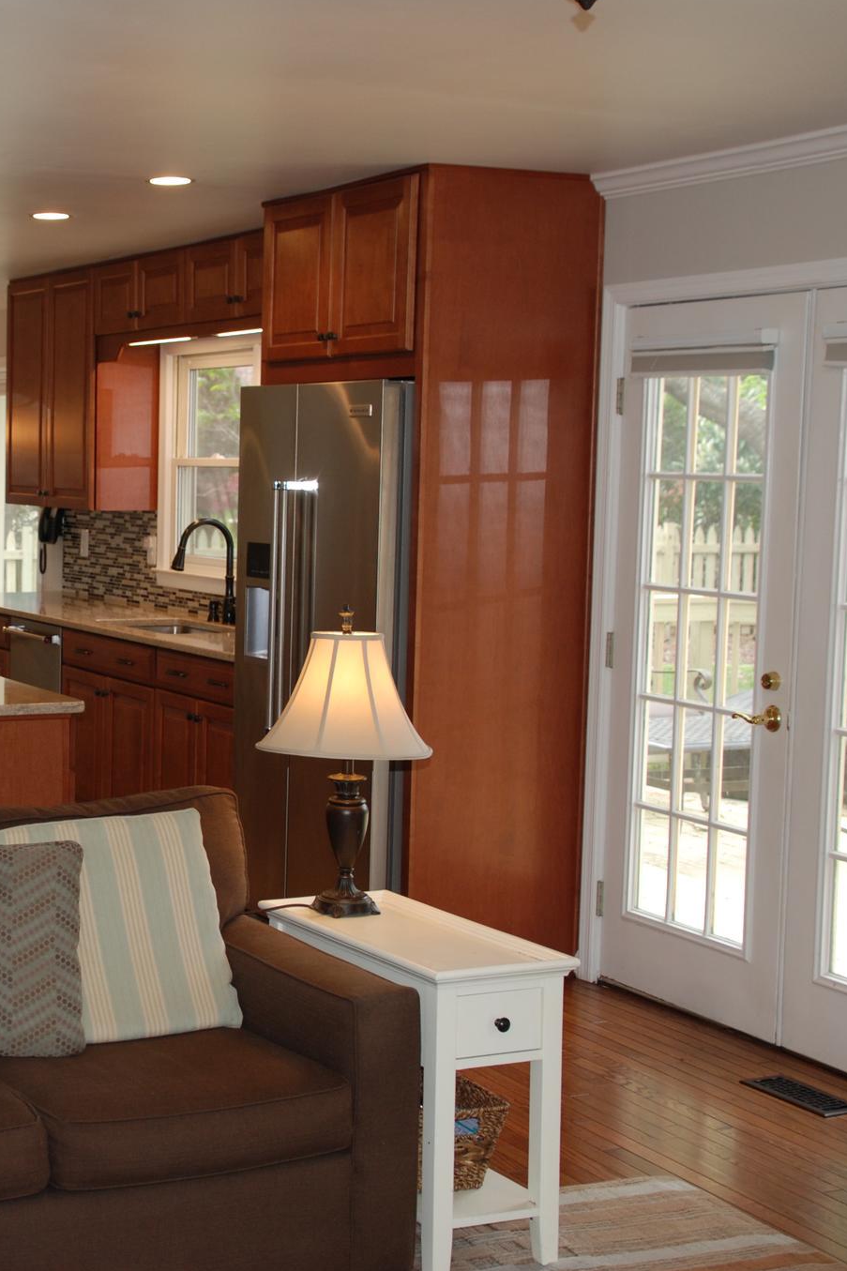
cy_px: 631
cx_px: 19
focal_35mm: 59
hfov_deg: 22.2
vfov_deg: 33.9
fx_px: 2083
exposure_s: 1/60
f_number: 4
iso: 200
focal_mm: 26
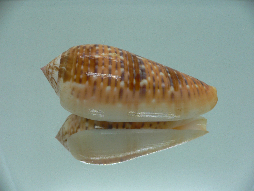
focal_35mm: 35
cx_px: 127
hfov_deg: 52.6
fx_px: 257
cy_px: 96
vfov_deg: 40.7
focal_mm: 4.6
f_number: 2.8
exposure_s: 1/60
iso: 80
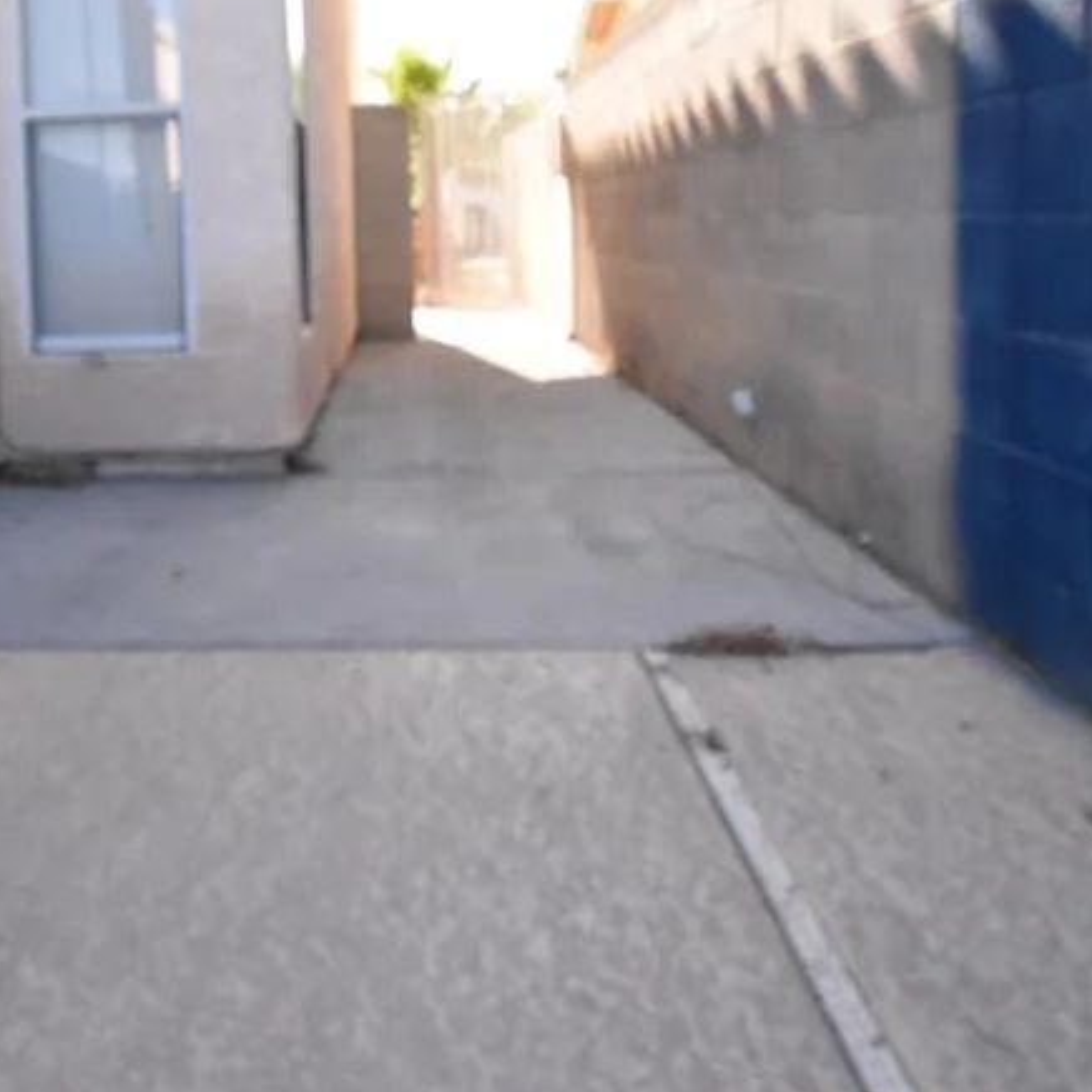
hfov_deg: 52.2
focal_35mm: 30
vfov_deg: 51.4
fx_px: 1071
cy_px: 252
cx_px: 301
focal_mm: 10
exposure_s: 1/4000
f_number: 4.5
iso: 4000
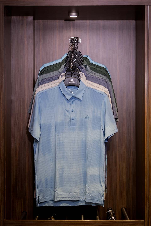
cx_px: 76
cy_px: 113
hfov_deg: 19.5
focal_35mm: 70
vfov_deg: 28.8
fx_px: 440
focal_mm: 70
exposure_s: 1/250
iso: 400
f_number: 4
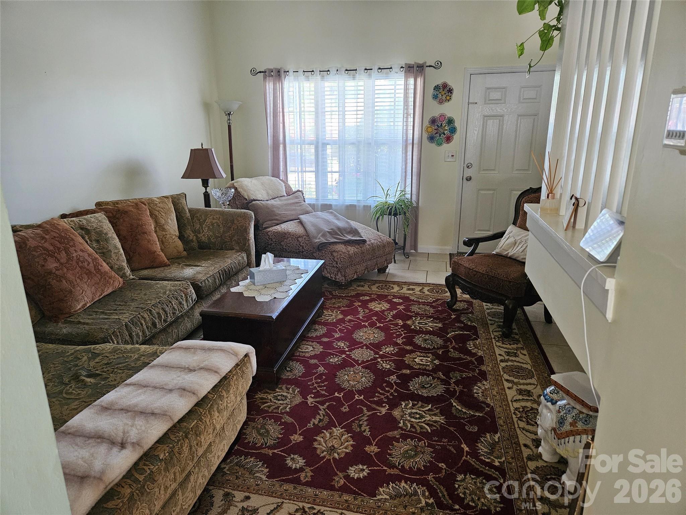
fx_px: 456
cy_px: 258
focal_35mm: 23
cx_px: 343
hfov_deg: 73.9
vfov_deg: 58.9
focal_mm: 5.4
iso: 1000
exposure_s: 1/120
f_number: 1.8
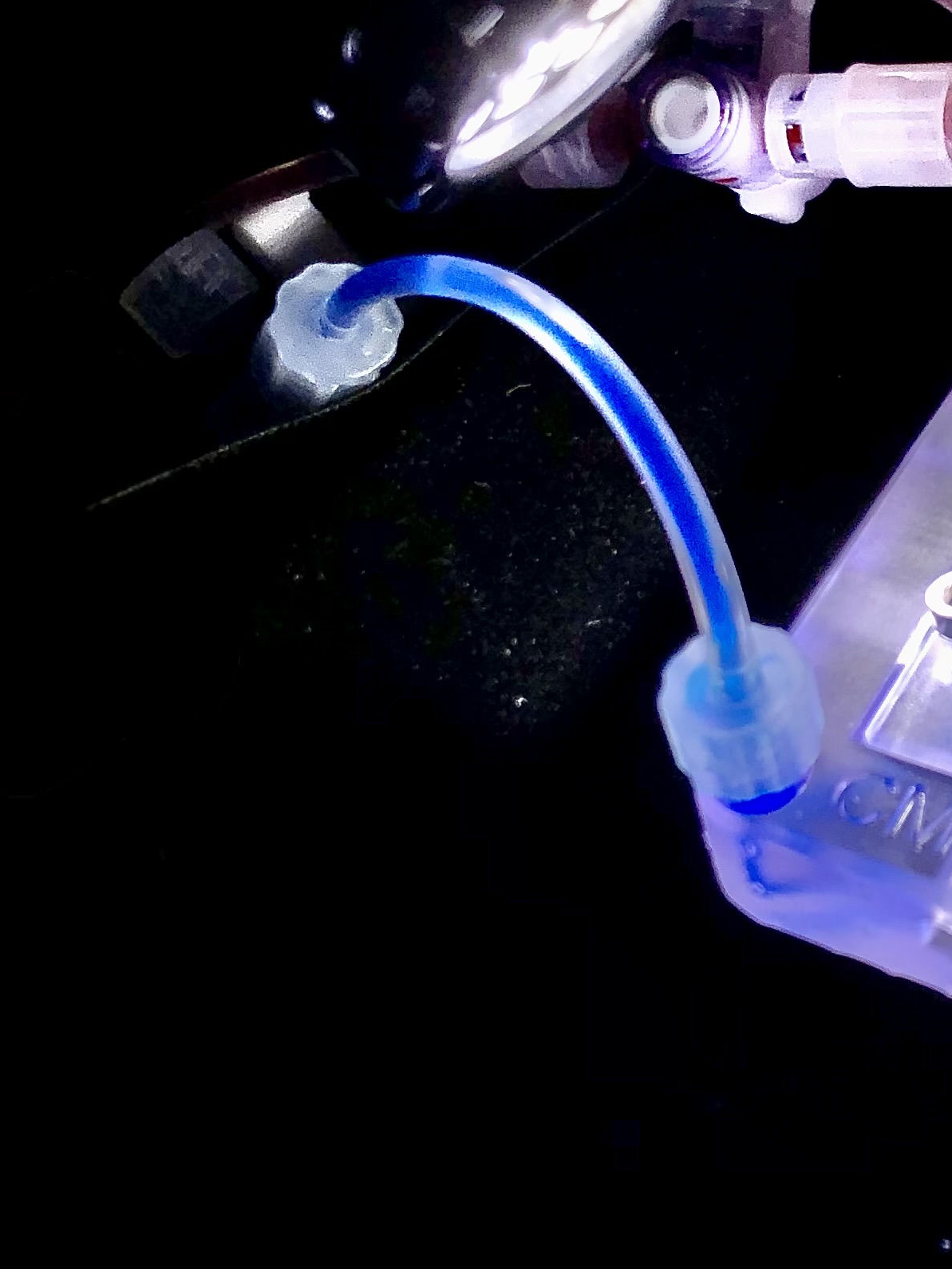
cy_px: 328
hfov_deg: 19.6
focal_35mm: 71
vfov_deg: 27.1
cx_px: 1119
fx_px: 2603
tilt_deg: -45.3
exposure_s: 1/417
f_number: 1.8
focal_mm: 4
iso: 20
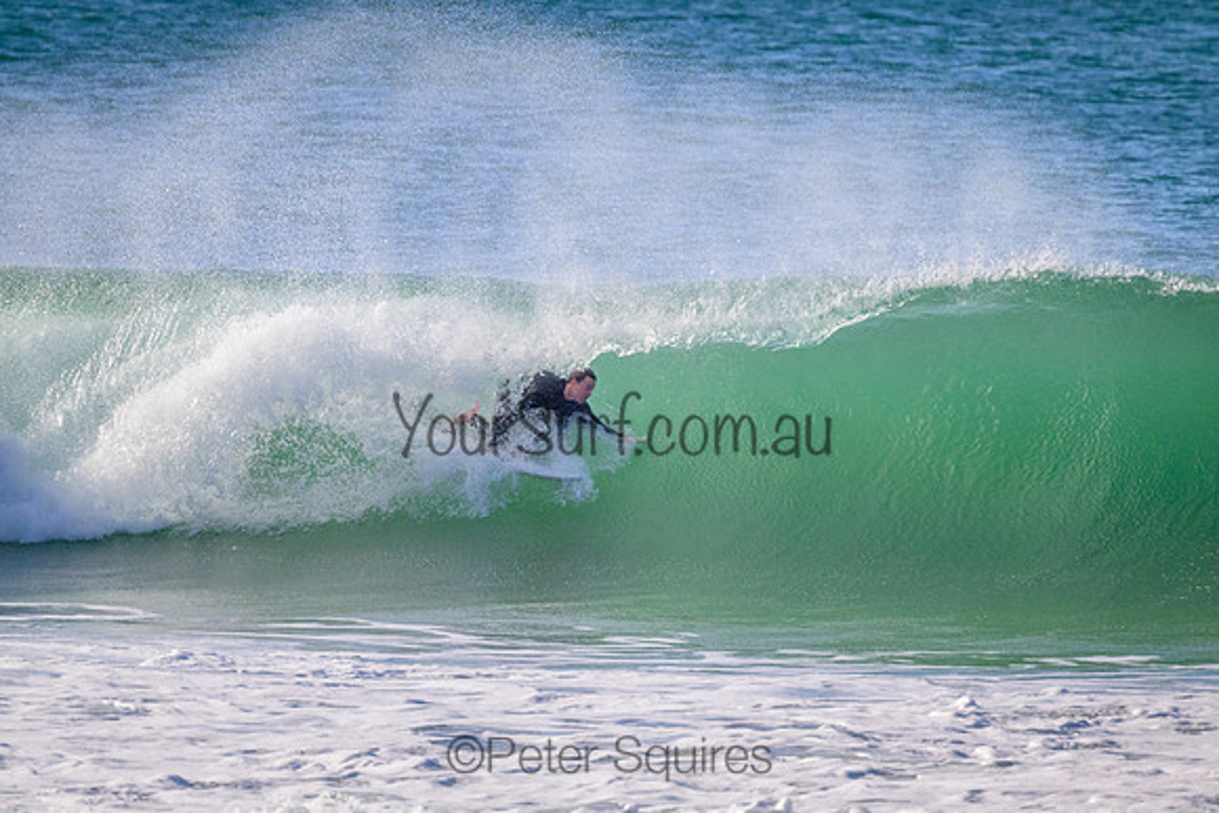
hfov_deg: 2.6
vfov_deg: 1.7
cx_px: 610
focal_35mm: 800
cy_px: 406
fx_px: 27094
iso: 1250
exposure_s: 1/2000
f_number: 11
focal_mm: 800
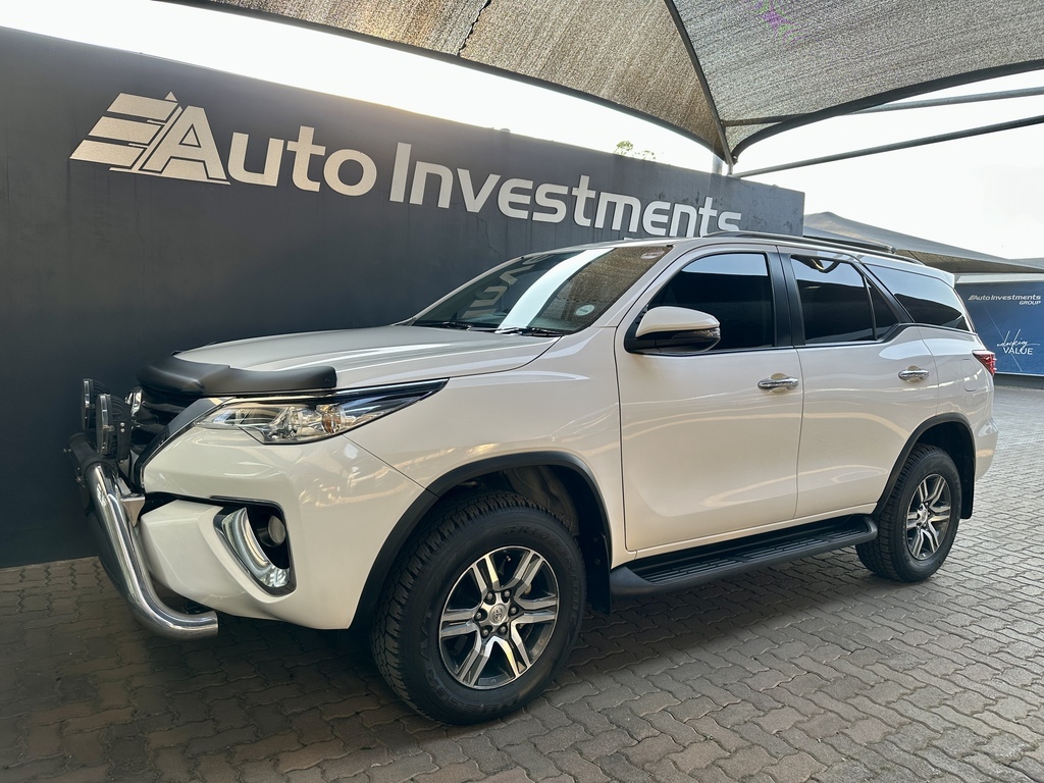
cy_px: 392
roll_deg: -1.6
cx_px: 522
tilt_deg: -6.0
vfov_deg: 56.8
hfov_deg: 71.6
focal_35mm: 24
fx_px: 724
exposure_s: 1/131
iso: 64
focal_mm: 6.86
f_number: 1.78
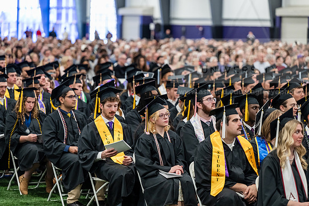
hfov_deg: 15.8
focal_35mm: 130
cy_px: 103
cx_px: 154
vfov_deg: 10.6
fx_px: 1116
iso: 2500
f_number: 3.2
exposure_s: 1/200
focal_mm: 130
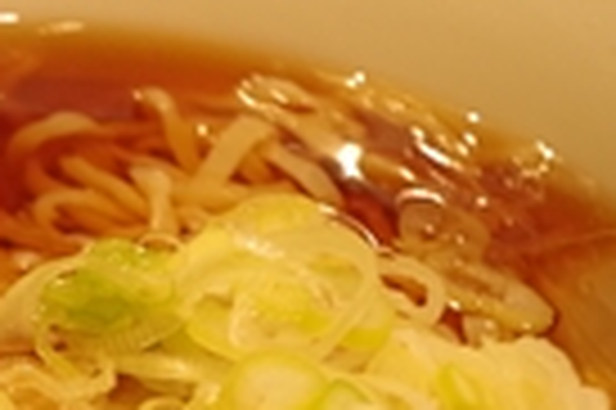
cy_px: 658
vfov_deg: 10.5
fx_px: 2128
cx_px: -236
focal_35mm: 124
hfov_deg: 15.5
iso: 800
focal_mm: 23.13
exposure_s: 1/50
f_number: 4
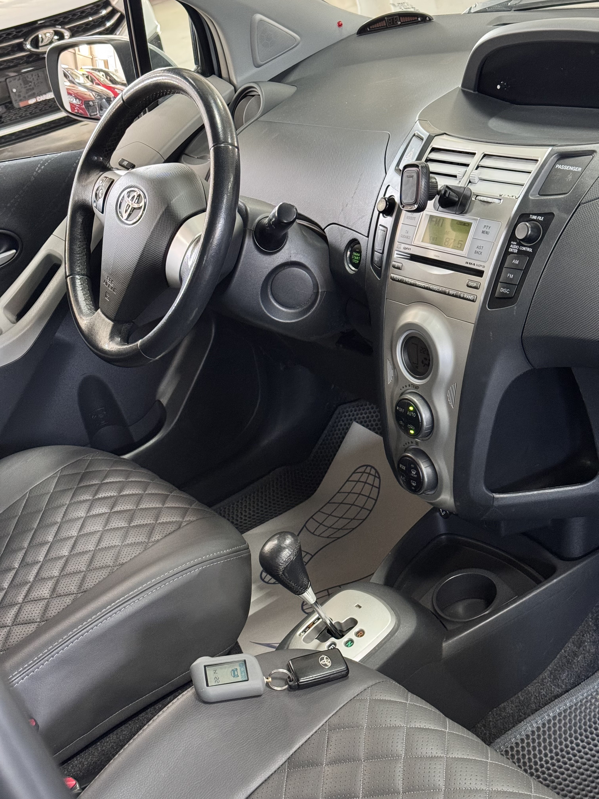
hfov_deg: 30.3
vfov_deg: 39.7
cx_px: 300
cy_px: 400
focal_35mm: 48
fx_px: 1107
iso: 320
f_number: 1.78
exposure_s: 1/40
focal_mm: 6.76
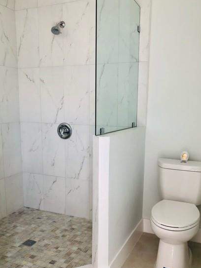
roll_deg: -0.1
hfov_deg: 42.9
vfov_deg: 55.2
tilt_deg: -8.5
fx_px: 256
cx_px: 102
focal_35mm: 33
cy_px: 149
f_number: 1.8
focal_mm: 3.99
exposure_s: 1/120
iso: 32
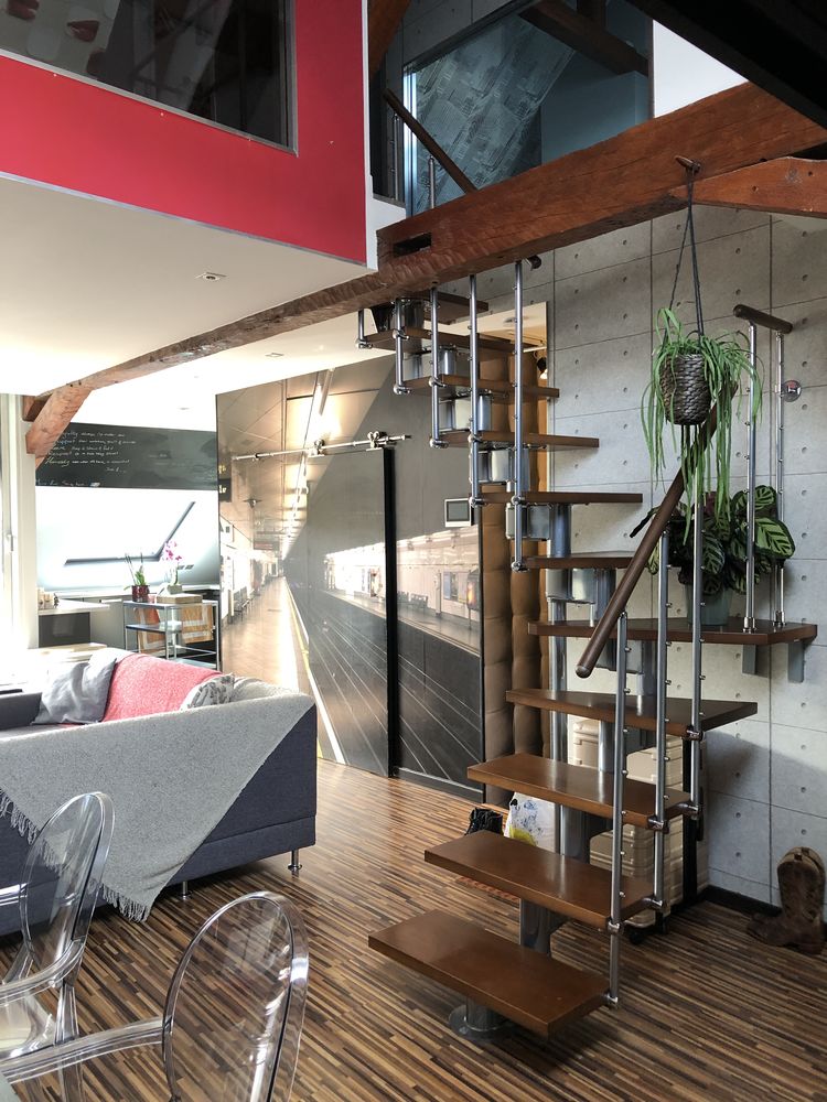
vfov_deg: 63.4
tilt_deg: -1.3
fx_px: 892
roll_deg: +0.6
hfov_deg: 49.7
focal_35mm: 28
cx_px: 414
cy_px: 551
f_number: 1.8
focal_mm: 3.99
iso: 40
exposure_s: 1/25
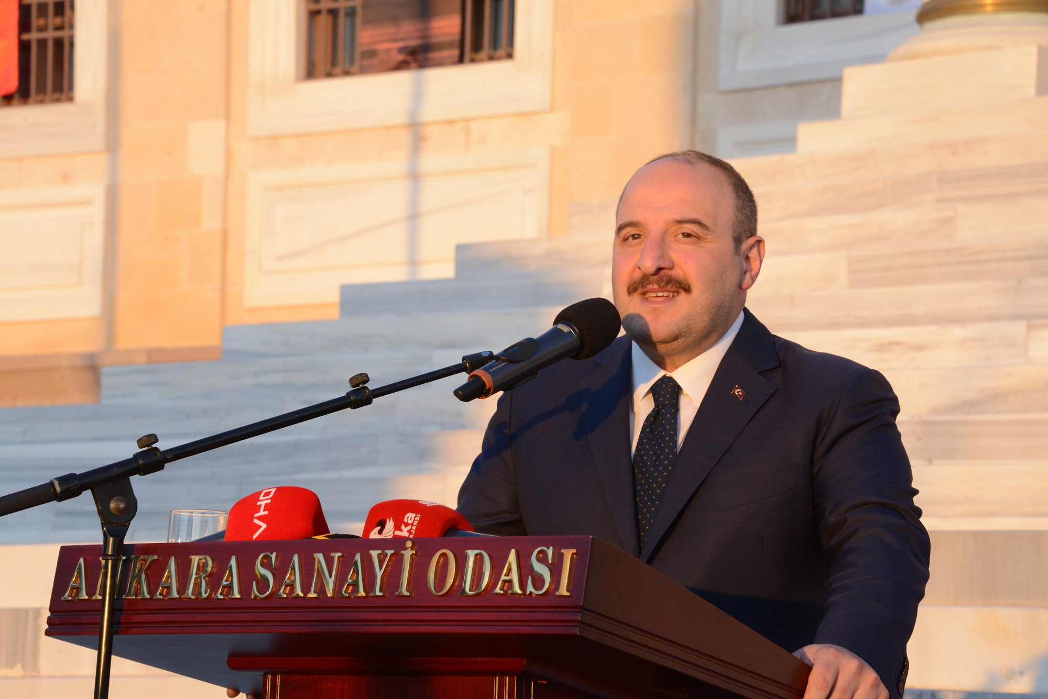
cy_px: 350
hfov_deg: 15.2
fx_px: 3931
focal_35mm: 135
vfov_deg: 10.2
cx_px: 524
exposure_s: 1/250
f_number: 11
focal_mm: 135
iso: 2500
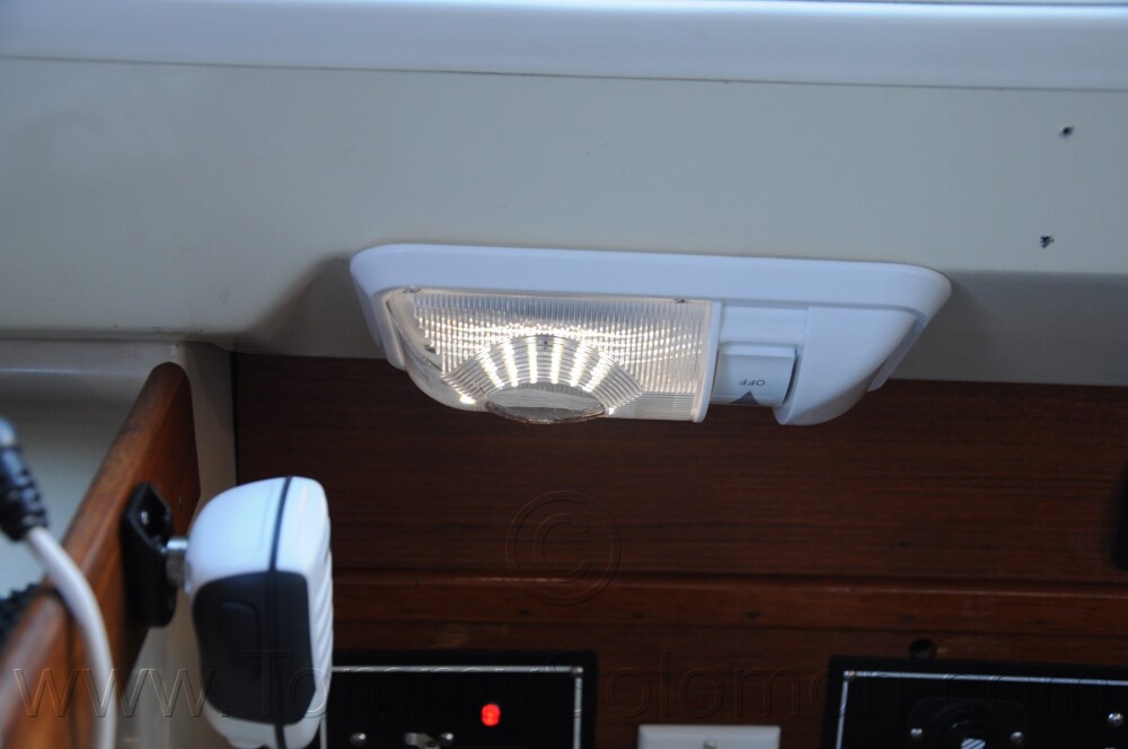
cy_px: 374
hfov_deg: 37.9
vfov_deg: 25.7
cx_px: 564
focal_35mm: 52
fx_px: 1643
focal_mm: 35
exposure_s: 1/20
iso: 400
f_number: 4.5
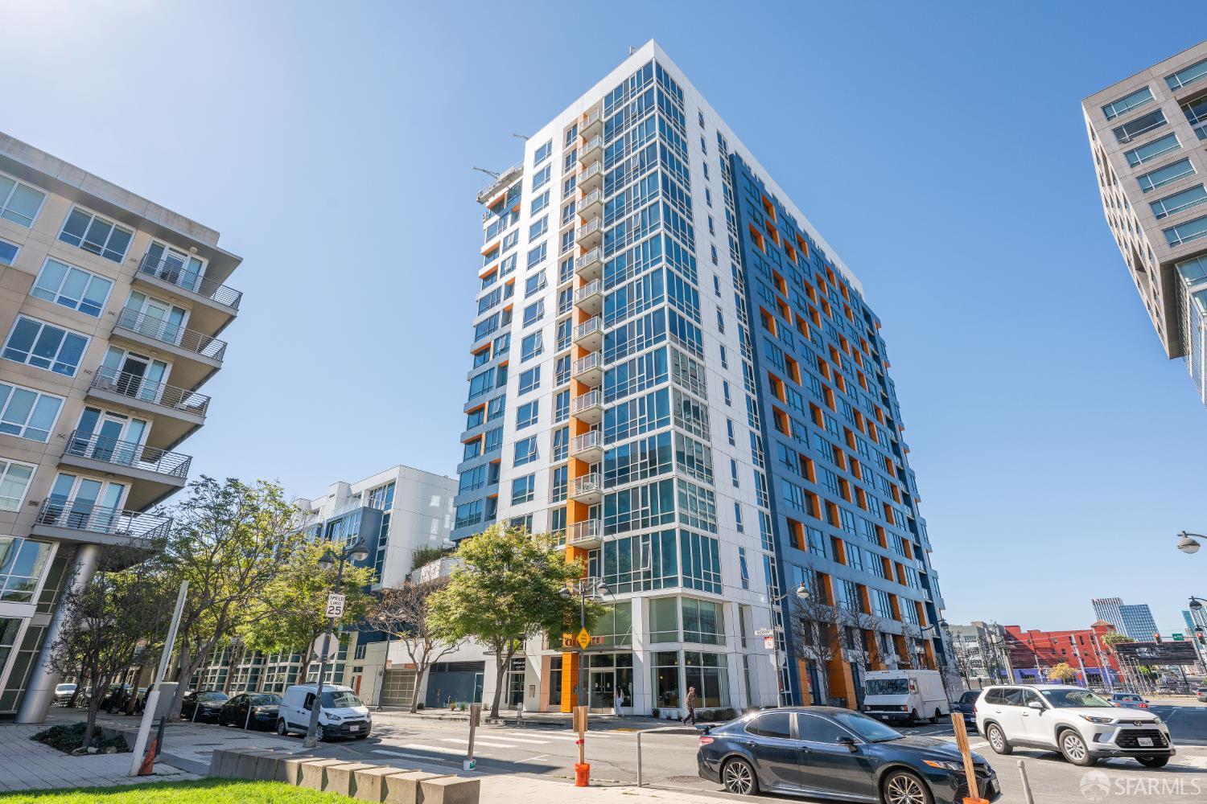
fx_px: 603
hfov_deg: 90.0
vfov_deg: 67.4
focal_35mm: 18
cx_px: 604
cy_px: 402
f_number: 8
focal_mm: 18
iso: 140
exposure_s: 1/400
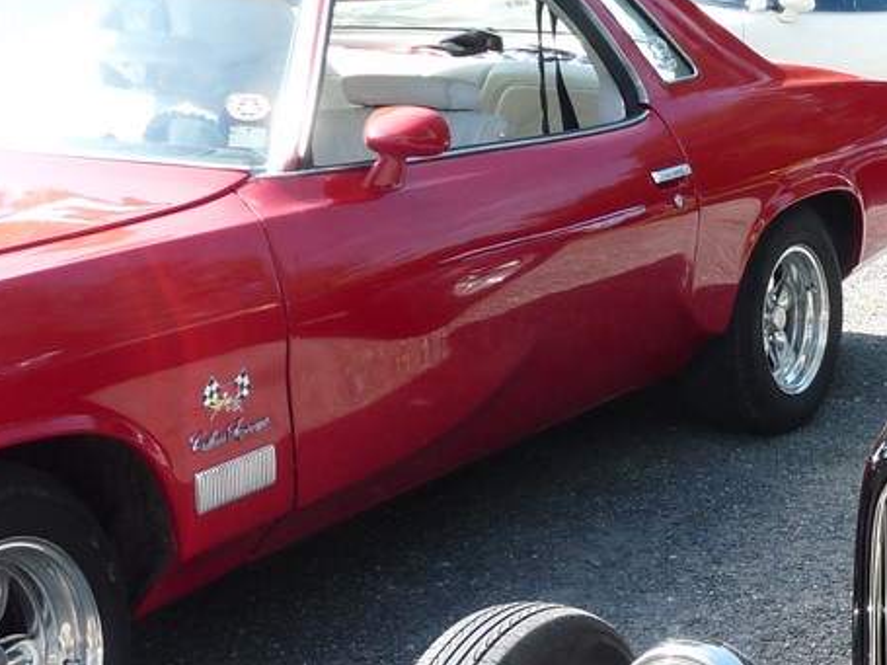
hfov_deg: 22.9
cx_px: 1144
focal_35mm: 76
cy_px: 636
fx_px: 1947
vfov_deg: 18.9
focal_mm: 4.8
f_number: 4
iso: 100
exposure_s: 1/160
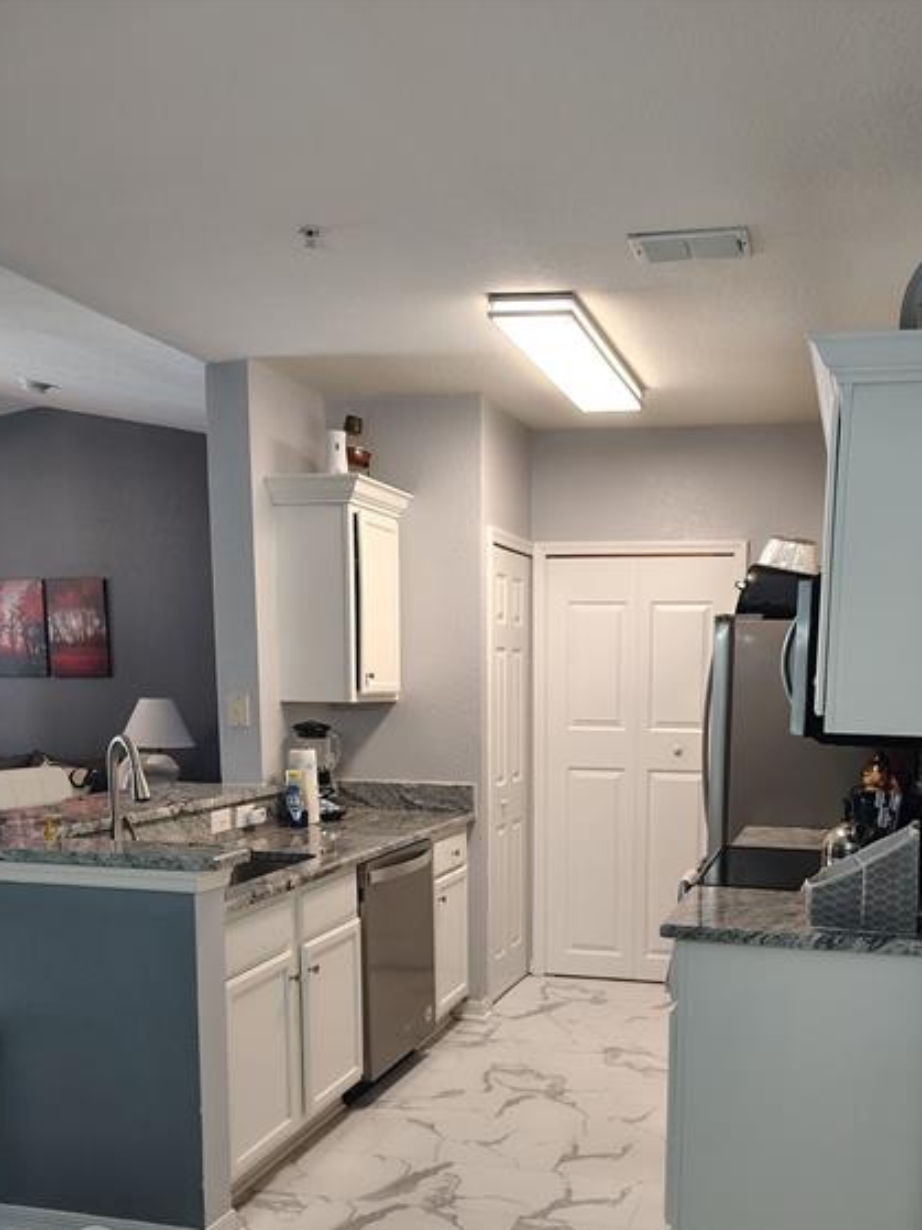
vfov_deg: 54.0
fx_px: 1172
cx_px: 607
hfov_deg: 42.4
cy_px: 841
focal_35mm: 33
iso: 651
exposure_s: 1/120
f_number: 1.8
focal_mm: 5.56
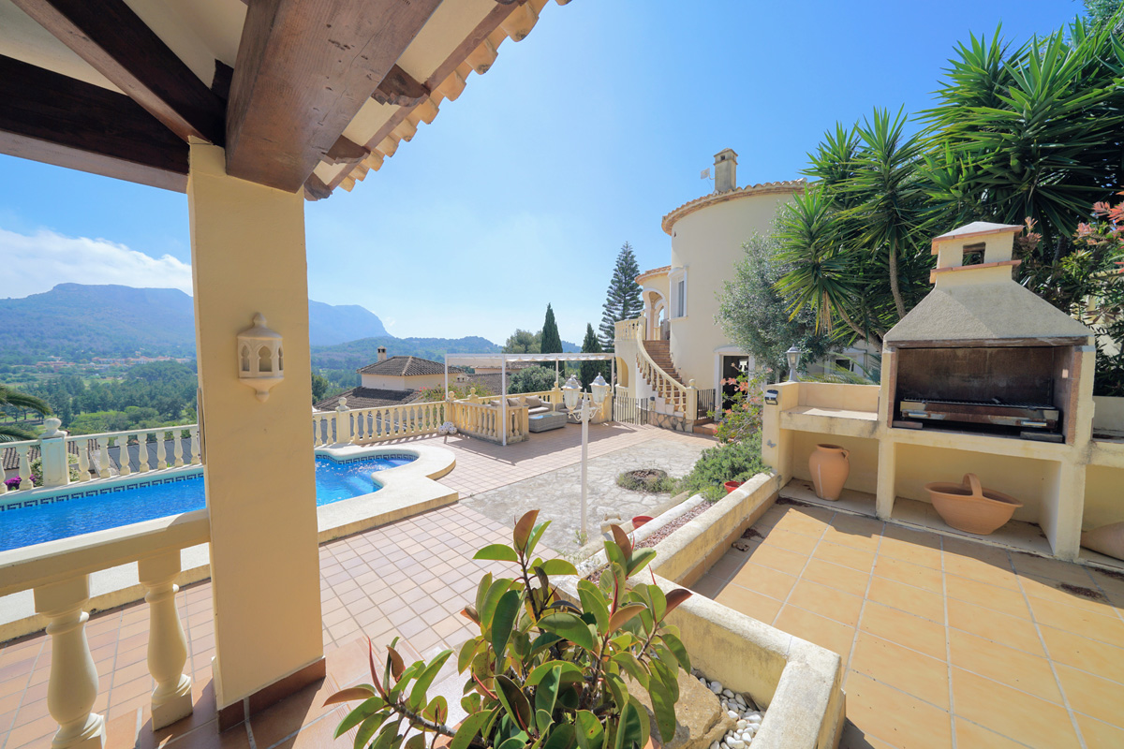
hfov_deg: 112.6
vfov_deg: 90.0
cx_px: 562
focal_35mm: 12
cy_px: 374
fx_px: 375
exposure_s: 1/320
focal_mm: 12
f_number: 8
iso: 100
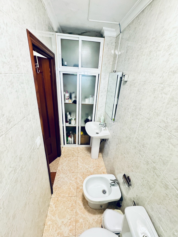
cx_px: 89
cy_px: 118
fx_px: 96
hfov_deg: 85.7
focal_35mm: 14
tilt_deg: -23.8
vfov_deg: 102.1
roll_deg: -4.7
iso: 1600
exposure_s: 1/30
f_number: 2.2
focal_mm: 2.22
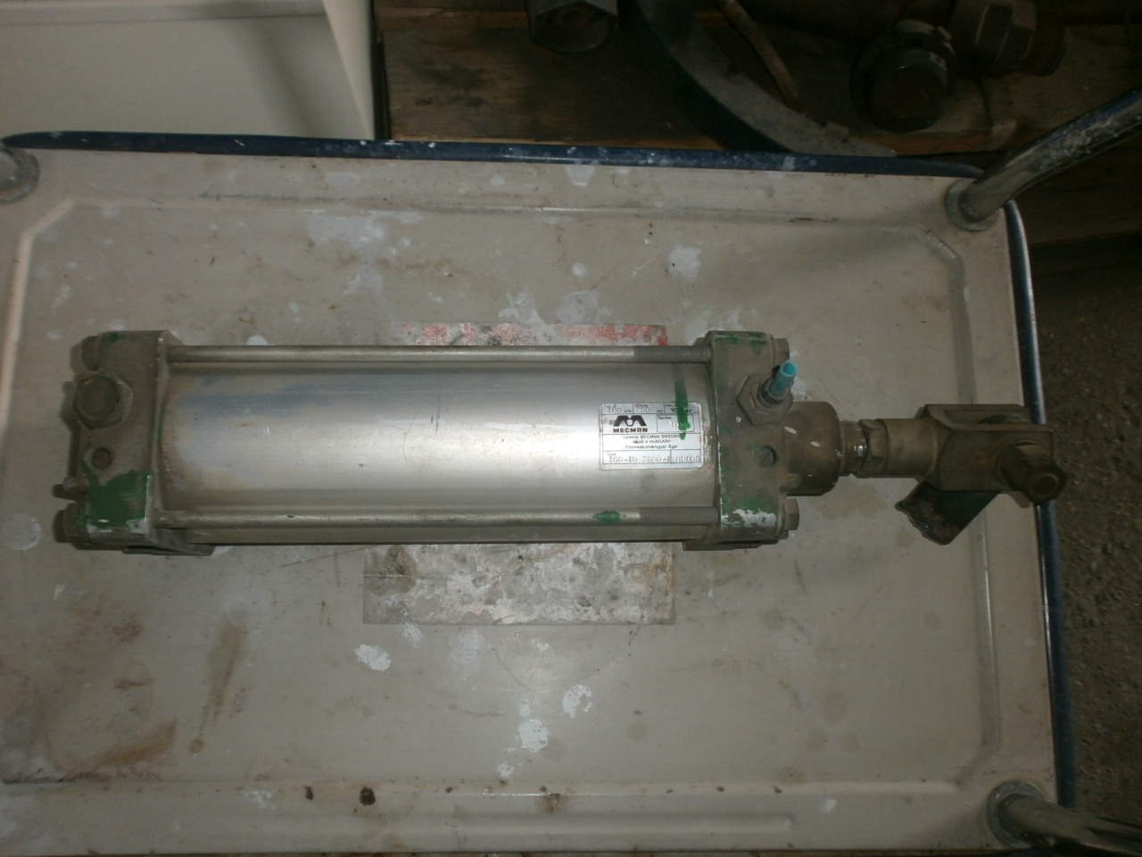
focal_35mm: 27
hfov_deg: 65.3
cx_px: 571
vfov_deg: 51.4
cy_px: 428
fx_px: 891
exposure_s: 1/30
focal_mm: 4.8
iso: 125
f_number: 2.9
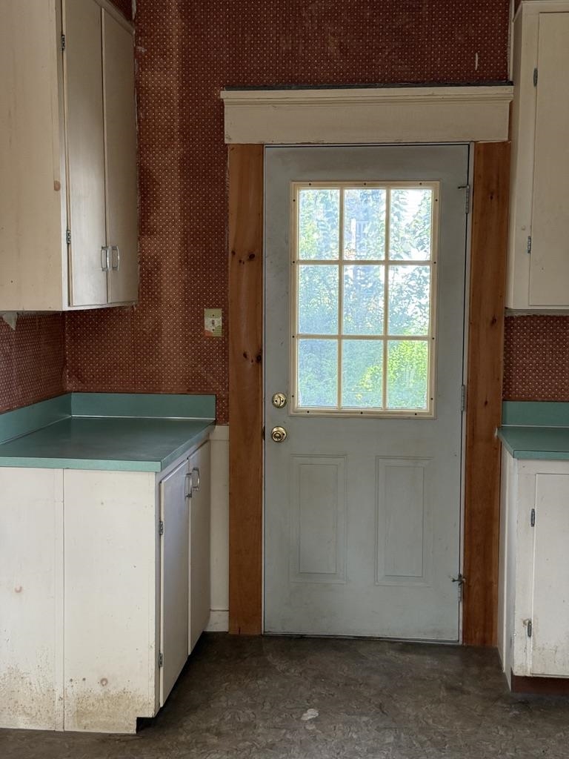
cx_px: 284
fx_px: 1052
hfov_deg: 30.3
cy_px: 380
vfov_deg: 39.7
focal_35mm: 48
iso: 160
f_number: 1.78
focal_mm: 6.76
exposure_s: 1/166
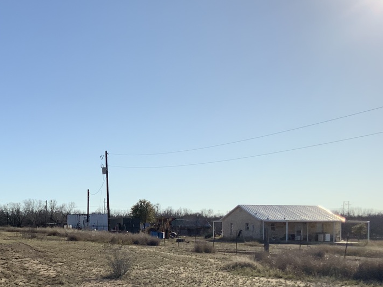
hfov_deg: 31.7
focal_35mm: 59
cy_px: 238
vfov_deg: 24.3
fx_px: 653
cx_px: 68
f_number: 1.8
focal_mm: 3
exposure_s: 1/3534
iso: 16
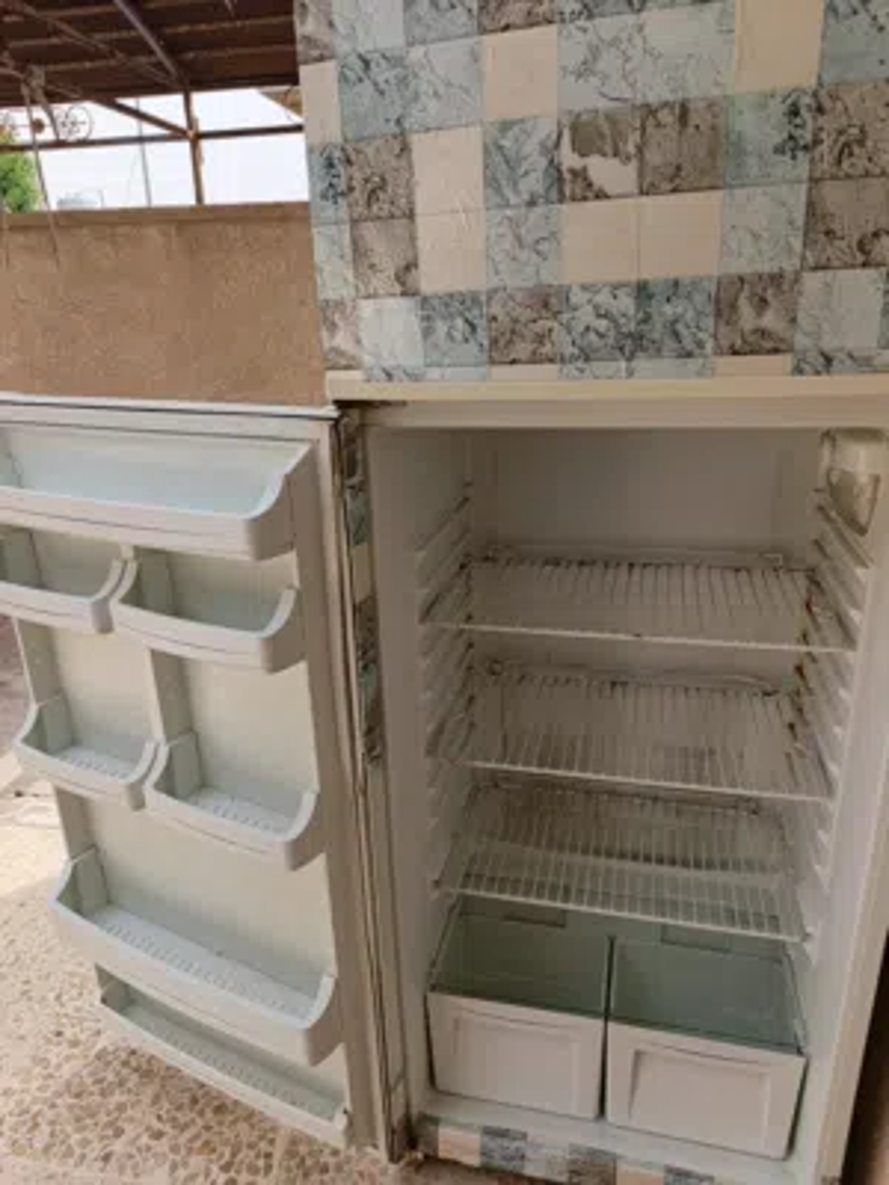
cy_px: 592
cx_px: 444
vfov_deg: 73.9
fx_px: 788
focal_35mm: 23
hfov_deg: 58.9
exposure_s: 1/288
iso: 50
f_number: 1.8
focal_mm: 5.56
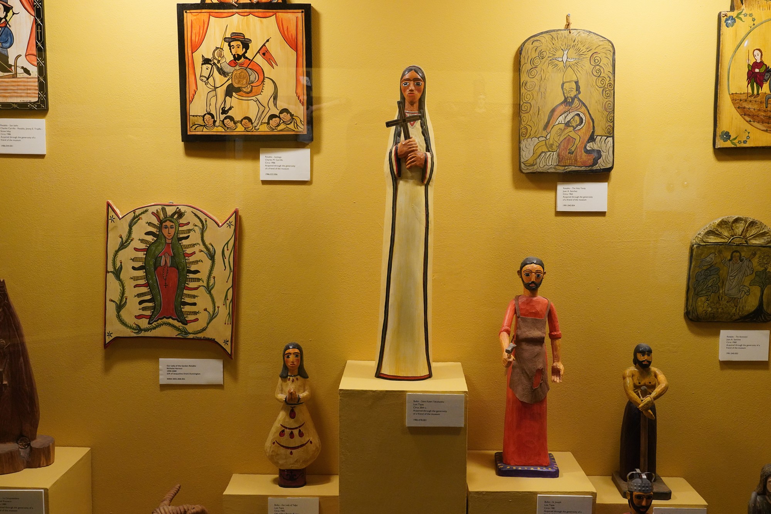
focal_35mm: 41
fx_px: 878
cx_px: 386
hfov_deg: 47.4
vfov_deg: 32.6
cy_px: 257
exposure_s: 1/100
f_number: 11
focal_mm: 41
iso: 6400
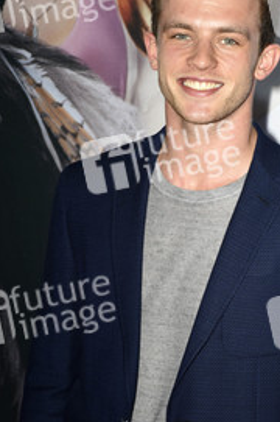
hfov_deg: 6.9
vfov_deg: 10.3
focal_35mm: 199
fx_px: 2327
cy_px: 235
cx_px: 205
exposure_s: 1/160
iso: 320
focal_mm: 90
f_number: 5.6
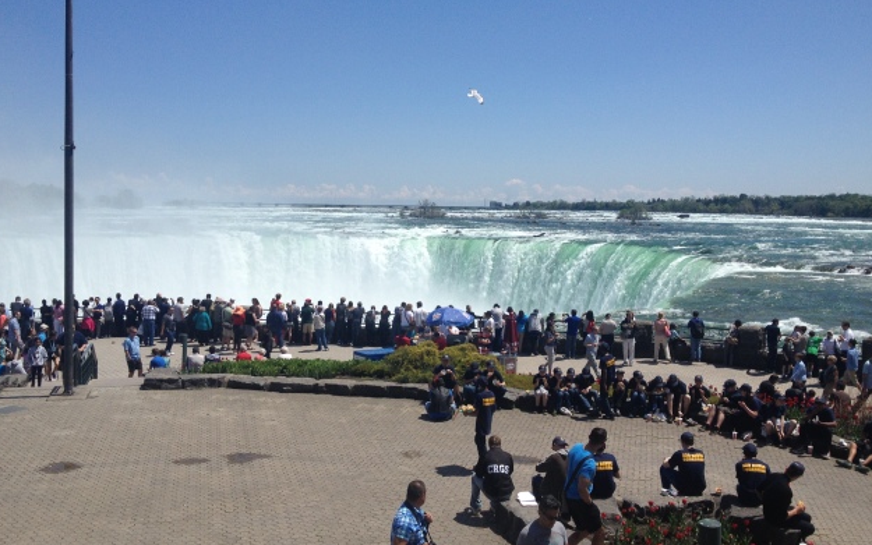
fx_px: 903
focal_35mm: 38
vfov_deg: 33.6
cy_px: 262
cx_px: 430
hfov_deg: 51.5
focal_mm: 4.28
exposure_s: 1/2632
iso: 50
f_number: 2.4
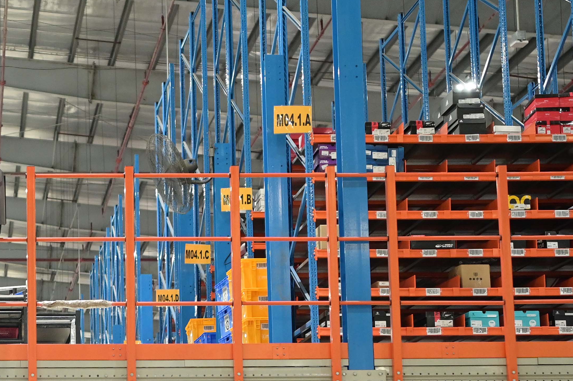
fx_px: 1543
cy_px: 378
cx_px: 18
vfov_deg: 13.9
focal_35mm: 97
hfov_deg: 20.5
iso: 2000
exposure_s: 1/125
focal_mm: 35
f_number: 2.2
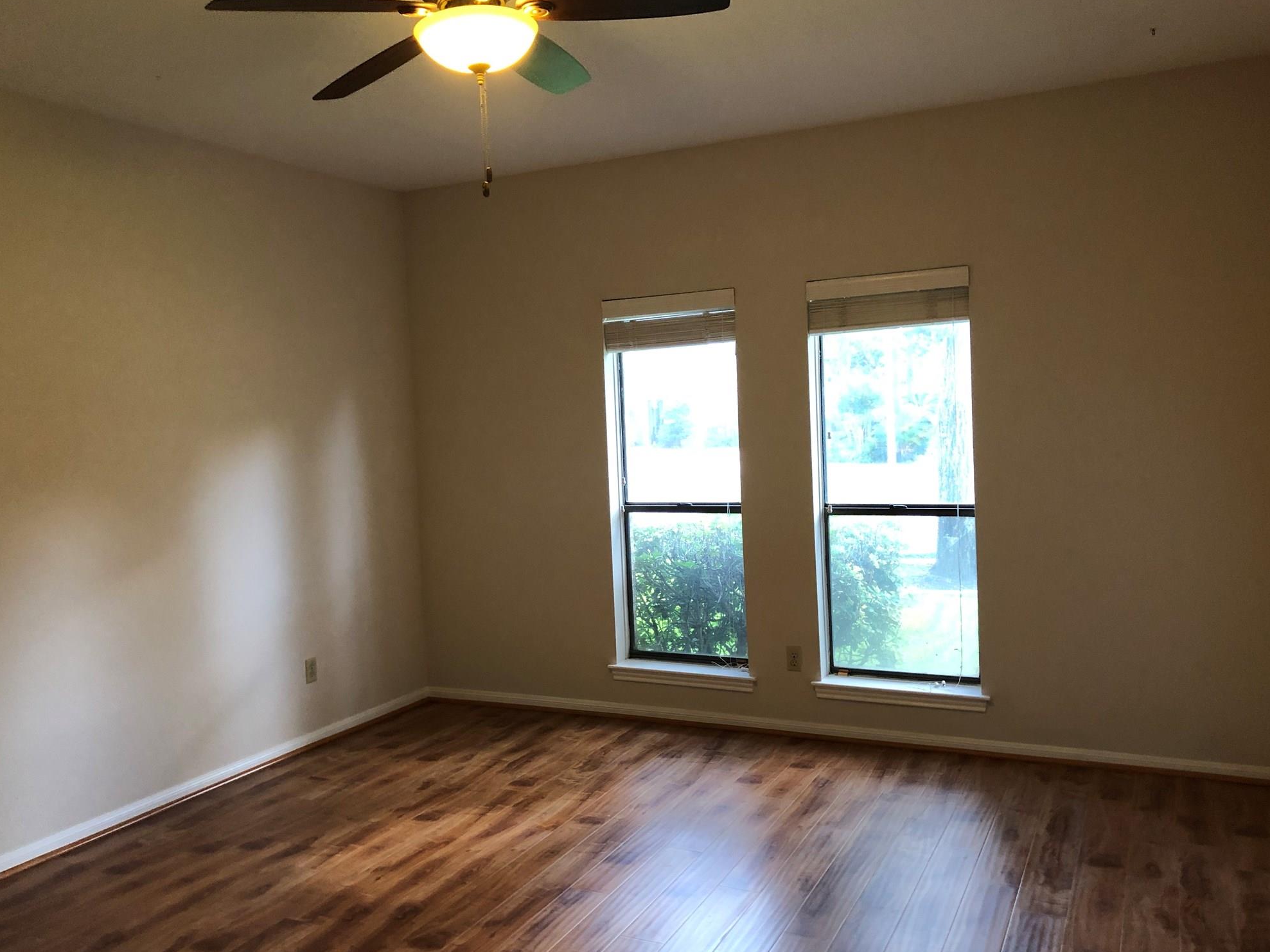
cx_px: 635
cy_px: 477
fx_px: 1064
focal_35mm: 29
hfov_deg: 61.7
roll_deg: +3.2
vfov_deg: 48.2
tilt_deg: -3.1
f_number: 1.8
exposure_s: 1/15
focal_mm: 3.99
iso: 64
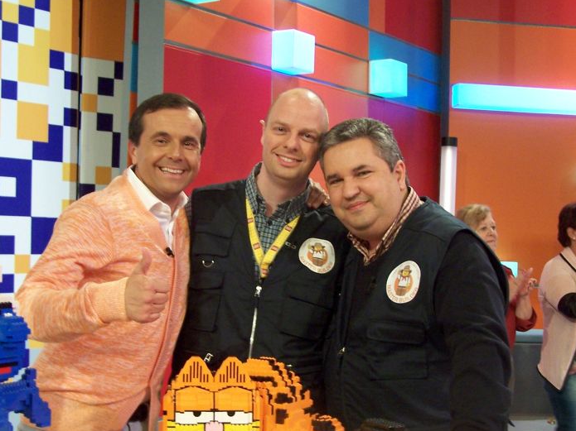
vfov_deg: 26.0
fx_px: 932
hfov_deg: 34.4
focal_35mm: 56
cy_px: 275
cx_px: 291
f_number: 2.8
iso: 140
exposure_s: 1/20
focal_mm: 6.3
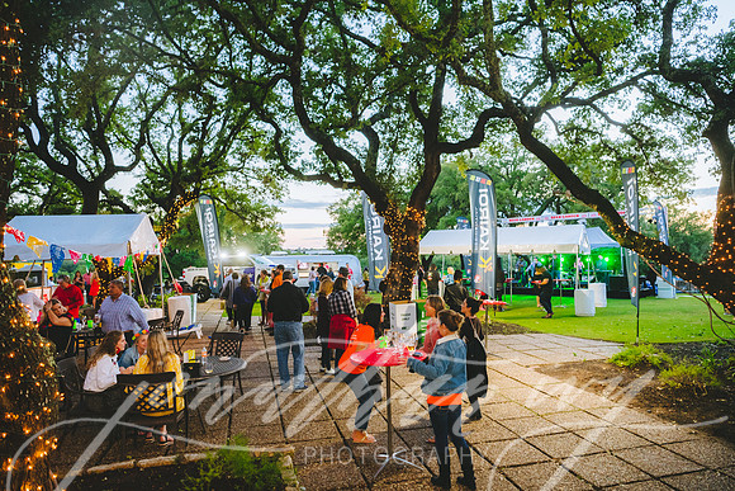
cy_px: 246
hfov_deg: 73.7
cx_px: 368
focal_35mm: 24
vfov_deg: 53.2
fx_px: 490
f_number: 3.5
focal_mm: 24
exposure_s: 1/80
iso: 800
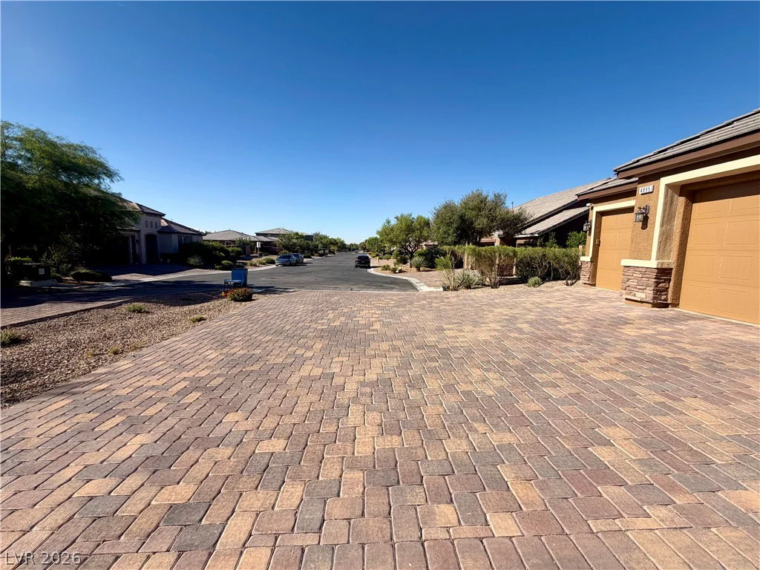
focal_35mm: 14
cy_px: 285
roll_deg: -1.9
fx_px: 307
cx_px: 380
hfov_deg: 102.1
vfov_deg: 85.7
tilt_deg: -7.8
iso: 20
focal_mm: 2.22
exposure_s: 1/853
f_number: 2.2
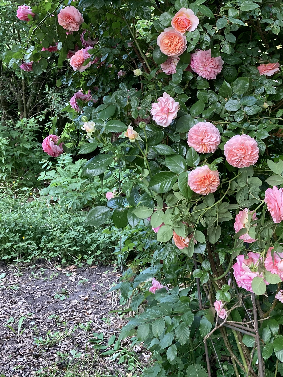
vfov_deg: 39.4
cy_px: 95
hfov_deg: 30.7
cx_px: 178
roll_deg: -0.4
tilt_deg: -7.4
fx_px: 512
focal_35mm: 47
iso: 80
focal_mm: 3.99
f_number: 1.8
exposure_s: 1/117
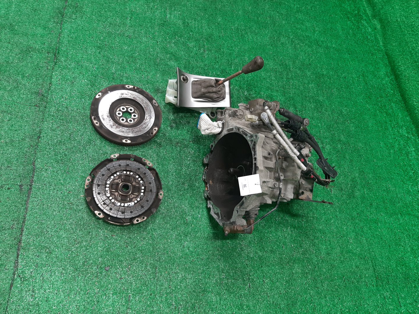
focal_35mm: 26
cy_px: 157
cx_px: 210
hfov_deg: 67.3
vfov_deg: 53.1
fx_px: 315
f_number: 1.7
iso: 115
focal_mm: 3.93
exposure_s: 1/50
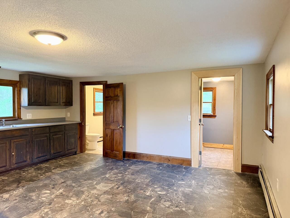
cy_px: 109
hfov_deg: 71.6
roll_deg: +0.7
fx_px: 201
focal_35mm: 24
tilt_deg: -1.9
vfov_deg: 56.8
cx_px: 145
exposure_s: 1/60
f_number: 1.78
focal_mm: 6.76
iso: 500
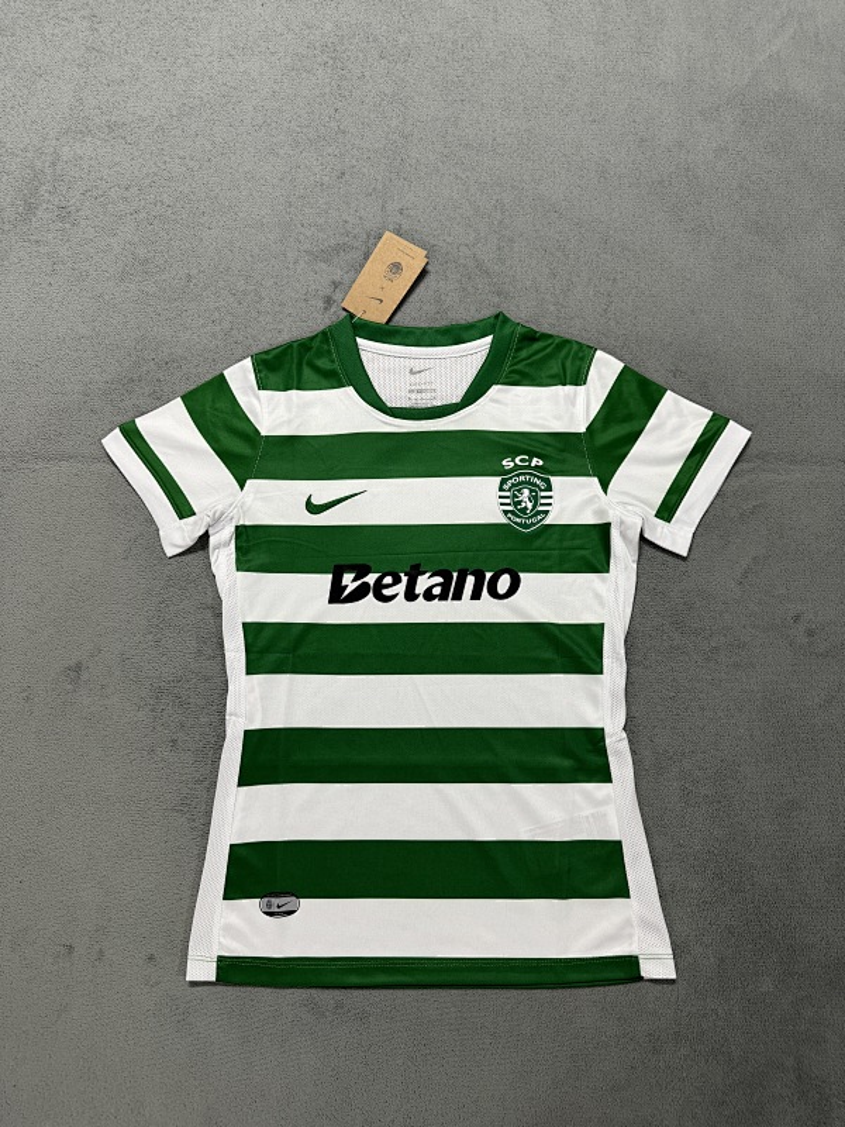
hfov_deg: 56.8
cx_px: 422
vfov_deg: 71.6
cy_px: 564
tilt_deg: -77.9
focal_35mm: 24
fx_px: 781
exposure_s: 1/51
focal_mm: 6.76
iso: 125
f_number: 1.78
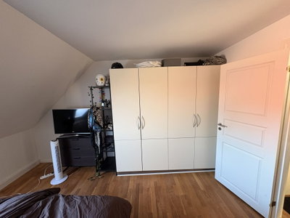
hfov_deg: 102.1
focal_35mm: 14
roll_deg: +2.3
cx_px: 145
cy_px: 109
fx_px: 117
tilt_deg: -7.3
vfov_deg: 85.7
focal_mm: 2.22
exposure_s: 1/60
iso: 250
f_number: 2.2
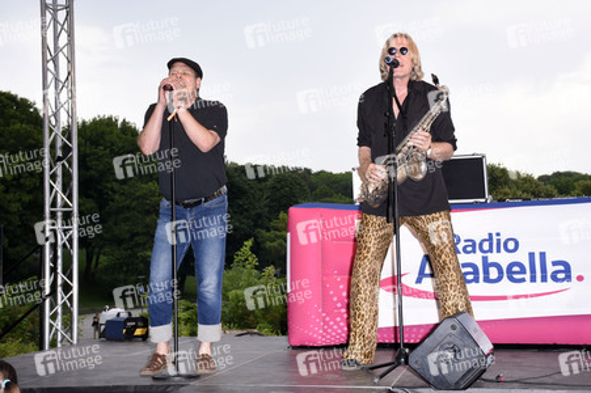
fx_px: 984
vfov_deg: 22.6
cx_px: 296
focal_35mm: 60
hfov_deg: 33.4
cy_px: 196
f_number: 6.3
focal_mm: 40
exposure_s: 1/160
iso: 200
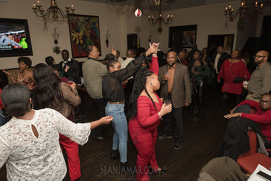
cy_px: 90
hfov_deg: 73.7
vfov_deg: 53.2
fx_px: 181
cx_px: 136
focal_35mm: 24
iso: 2000
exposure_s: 1/250
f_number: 4.5
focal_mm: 24
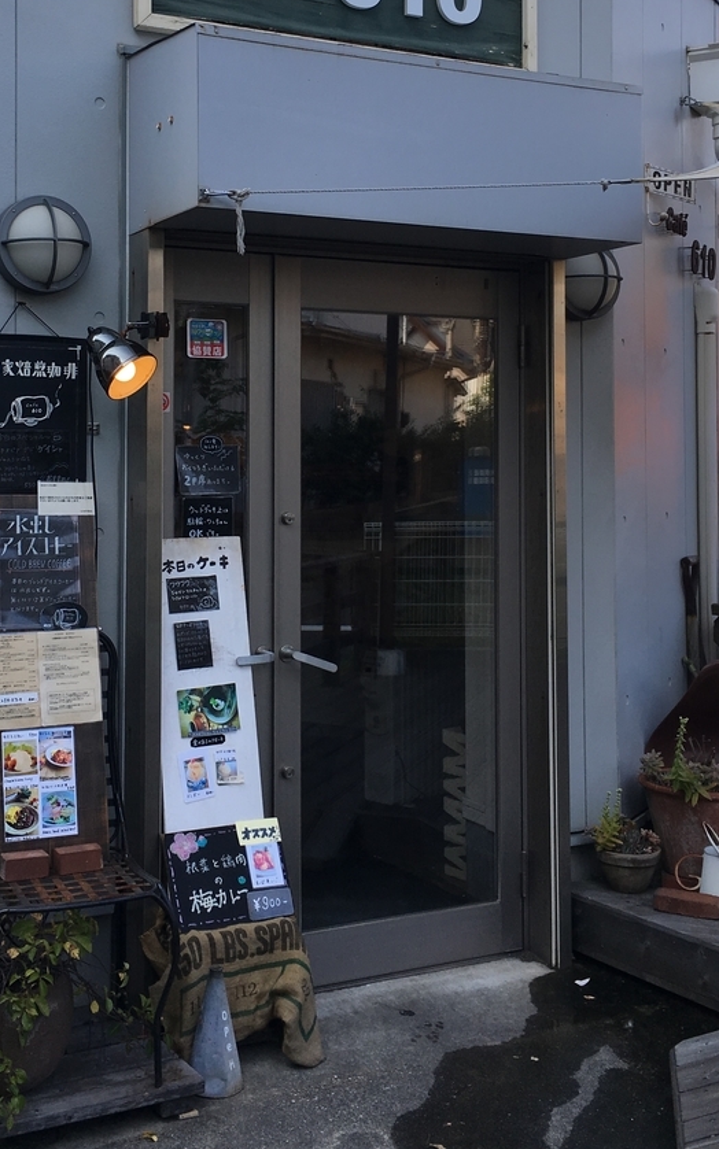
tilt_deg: -0.5
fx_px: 1379
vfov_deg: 44.9
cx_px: 255
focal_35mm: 44
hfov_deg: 29.1
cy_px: 424
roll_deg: -1.8
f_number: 2.2
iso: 25
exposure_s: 1/427
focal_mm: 4.15
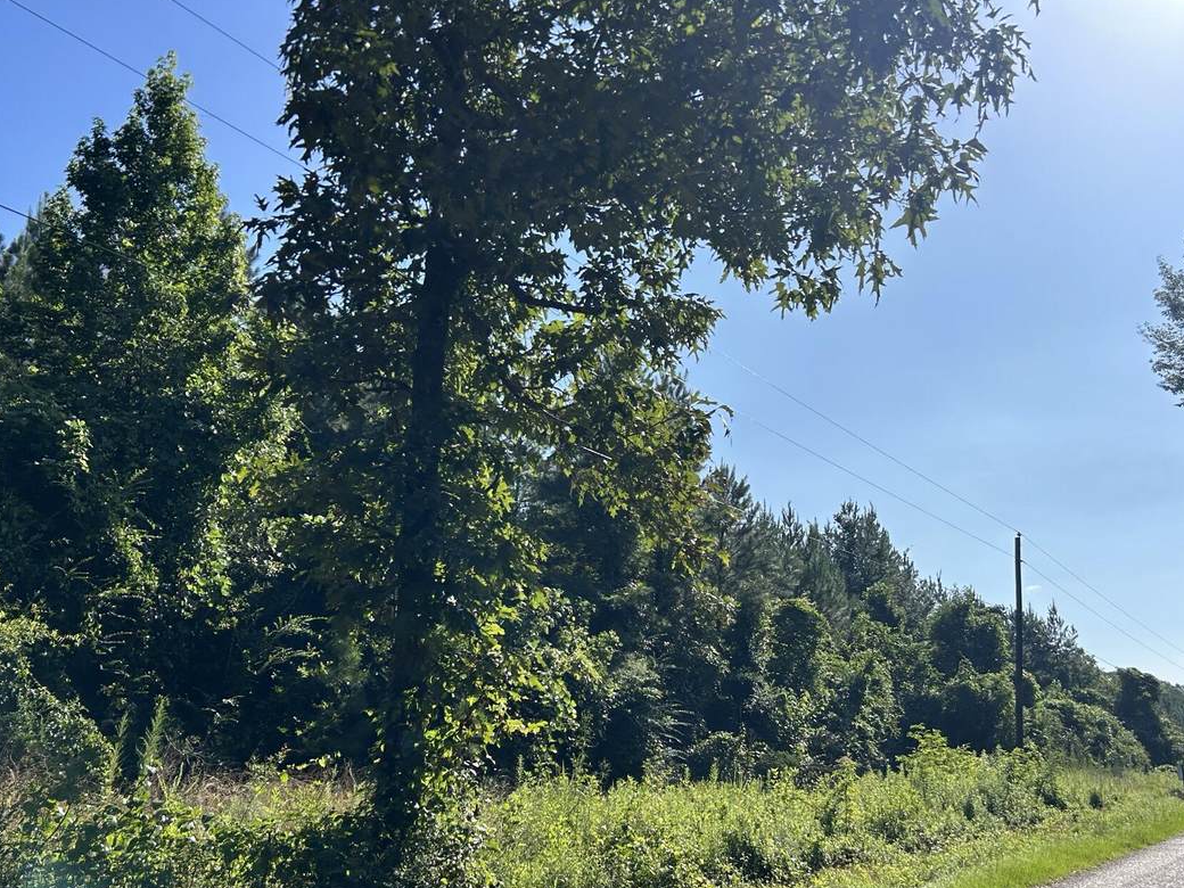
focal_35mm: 32
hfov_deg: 56.7
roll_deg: -3.6
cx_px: 650
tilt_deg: +9.0
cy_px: 538
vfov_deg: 43.9
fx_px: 1095
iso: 50
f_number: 1.5
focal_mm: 5.7
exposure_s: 1/5319
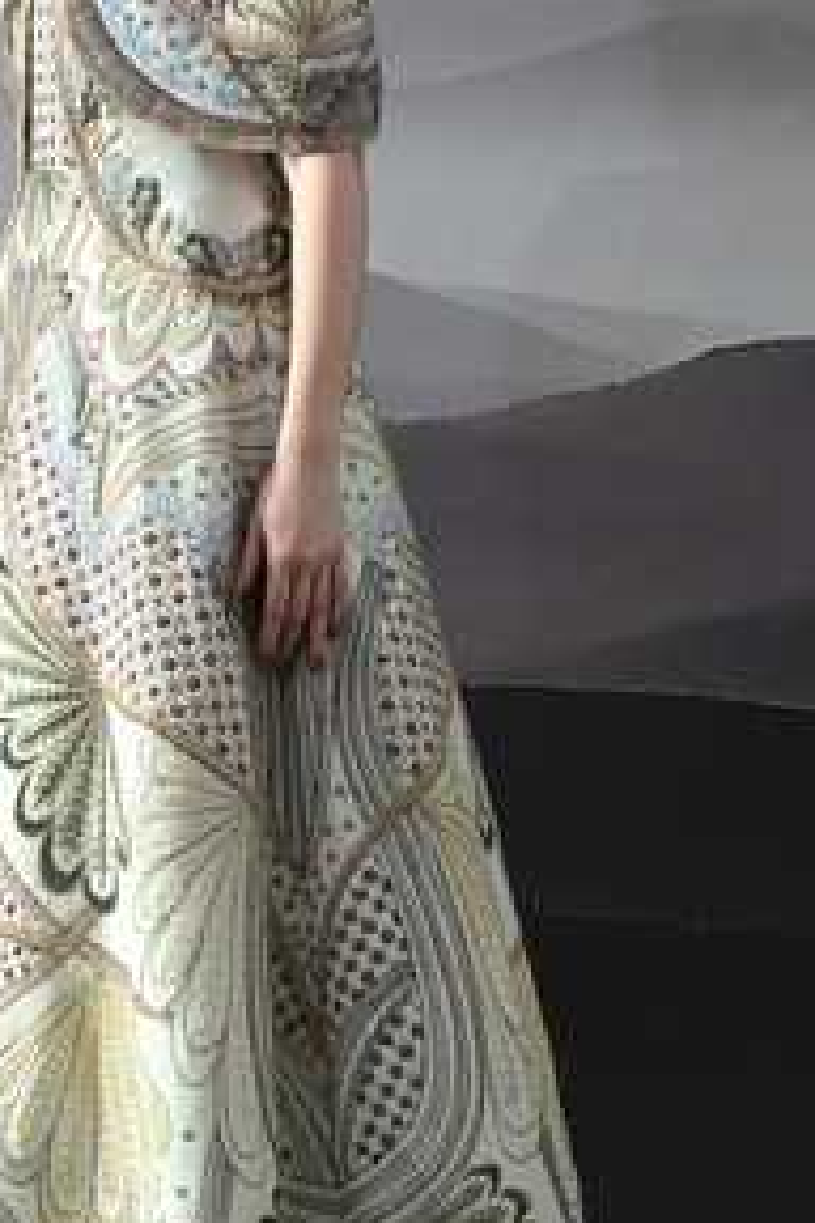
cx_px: 166
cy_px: 490
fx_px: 4143
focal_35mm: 122
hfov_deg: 11.2
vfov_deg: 16.8
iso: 250
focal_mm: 67
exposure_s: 1/160
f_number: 8
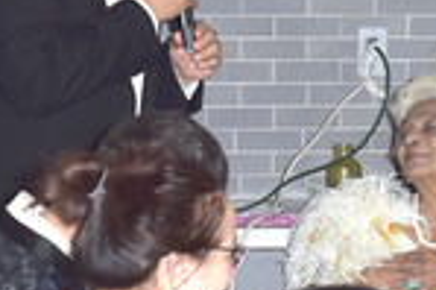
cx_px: 486
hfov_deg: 9.6
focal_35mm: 212
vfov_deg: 6.5
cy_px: 47
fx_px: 2565
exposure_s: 1/250
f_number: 6.3
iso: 400
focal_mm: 70
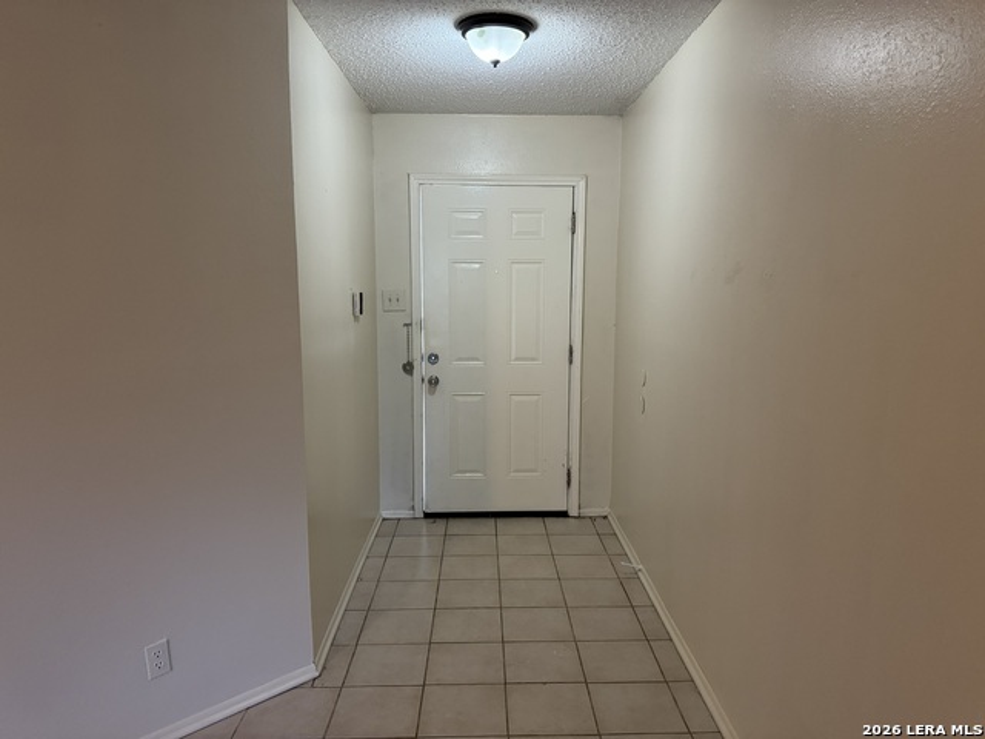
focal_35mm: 24
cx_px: 492
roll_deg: +0.3
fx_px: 683
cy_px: 370
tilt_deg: -8.4
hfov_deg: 71.6
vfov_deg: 56.8
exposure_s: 1/60
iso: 500
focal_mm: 6.76
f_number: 1.78
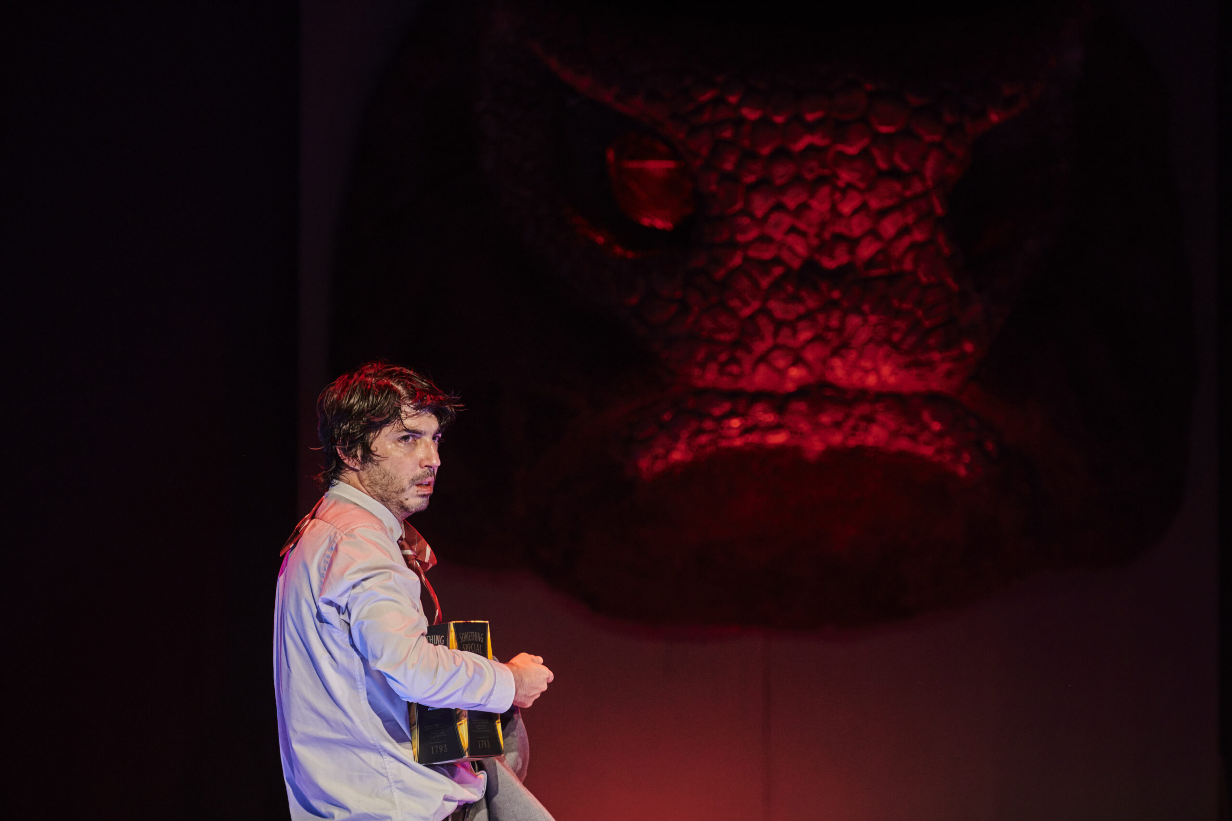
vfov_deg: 9.8
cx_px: 616
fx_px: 4791
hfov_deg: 14.7
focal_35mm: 140
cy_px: 410
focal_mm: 140
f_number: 2.8
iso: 2000
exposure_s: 1/160
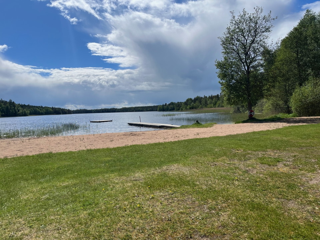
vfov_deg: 53.1
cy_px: 120
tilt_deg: -2.7
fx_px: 240
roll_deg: +2.4
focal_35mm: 26
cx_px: 160
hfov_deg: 67.3
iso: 50
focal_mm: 5.1
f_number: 1.6
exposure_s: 1/6897
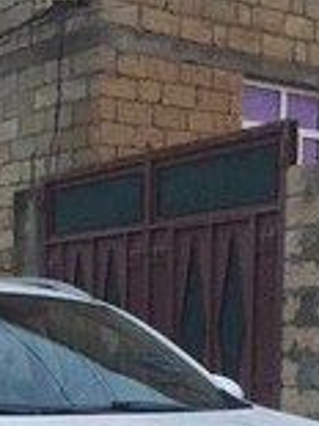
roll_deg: +0.4
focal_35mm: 93
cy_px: 541
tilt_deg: -9.1
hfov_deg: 15.7
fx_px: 1144
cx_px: 50
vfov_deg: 19.6
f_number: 2.2
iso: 320
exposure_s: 1/25
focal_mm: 4.15
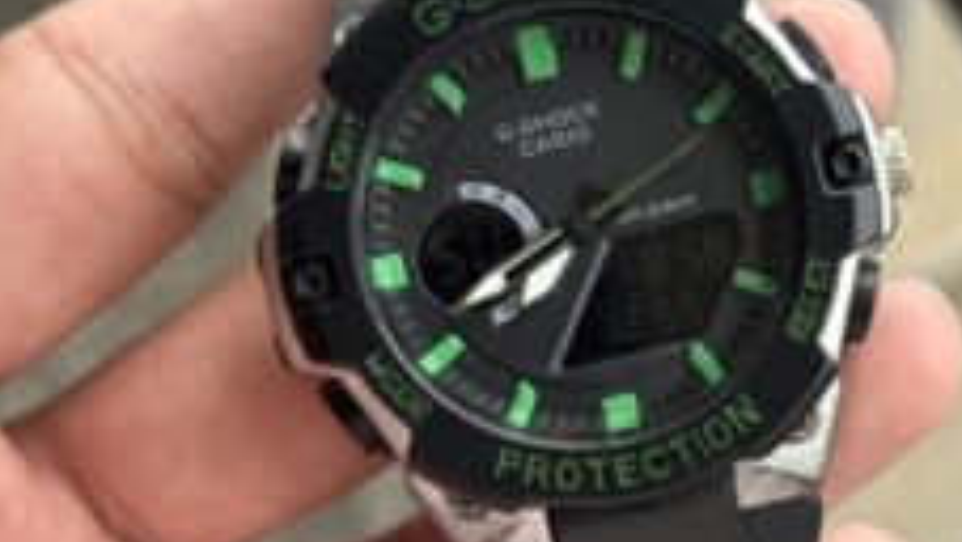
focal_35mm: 92
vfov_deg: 13.1
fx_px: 2348
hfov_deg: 23.1
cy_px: 394
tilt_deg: -62.2
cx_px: 627
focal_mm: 6.76
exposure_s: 1/507
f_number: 1.78
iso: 64
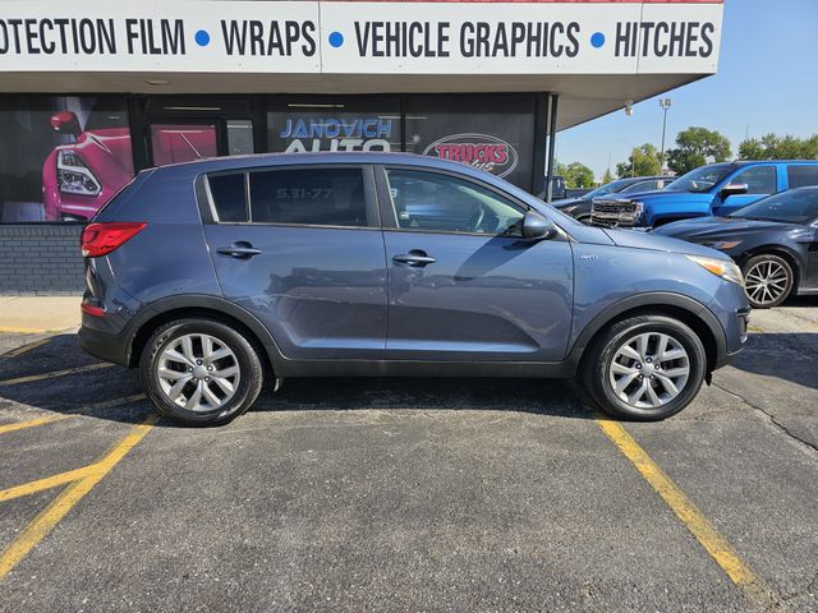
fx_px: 544
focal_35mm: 23
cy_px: 306
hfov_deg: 73.9
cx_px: 409
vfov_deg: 58.9
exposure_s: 1/554
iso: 10
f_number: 1.7
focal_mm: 6.3
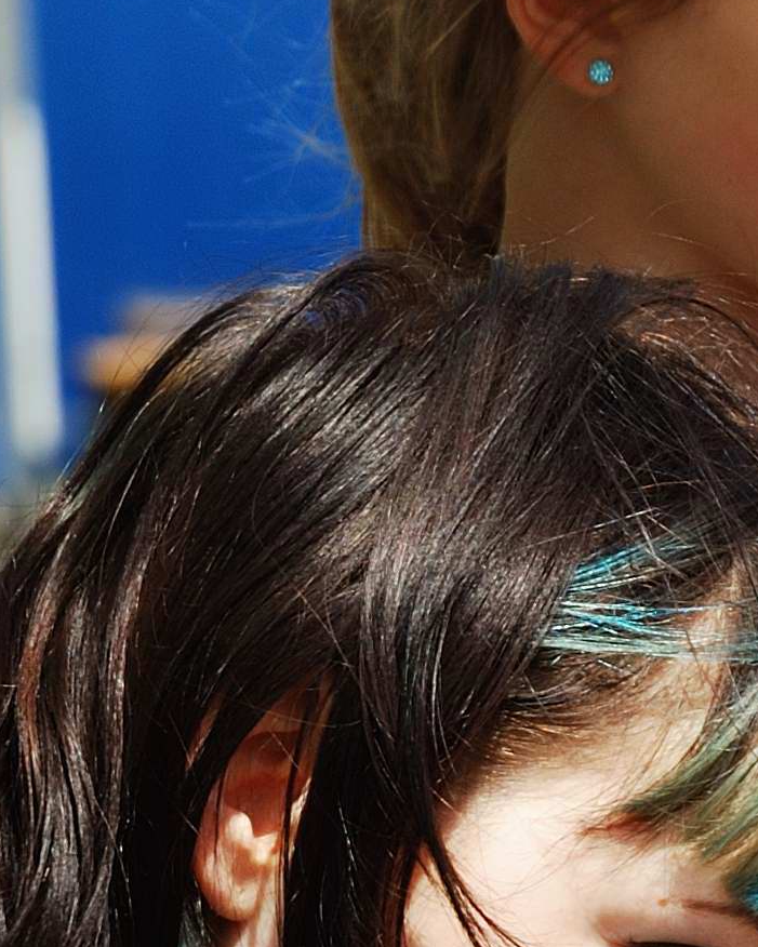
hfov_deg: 3.5
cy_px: 848
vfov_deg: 4.4
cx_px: 1396
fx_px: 12224
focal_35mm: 436
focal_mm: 70
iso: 100
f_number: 4.5
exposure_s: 1/400
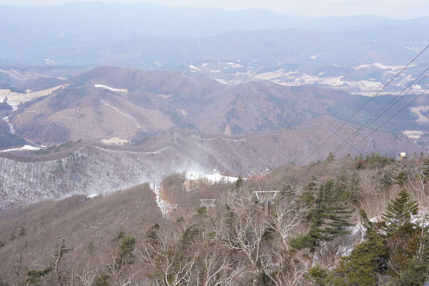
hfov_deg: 38.2
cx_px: 212
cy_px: 138
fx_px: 620
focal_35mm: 52
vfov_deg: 26.0
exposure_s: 1/100
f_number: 9
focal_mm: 48
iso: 100
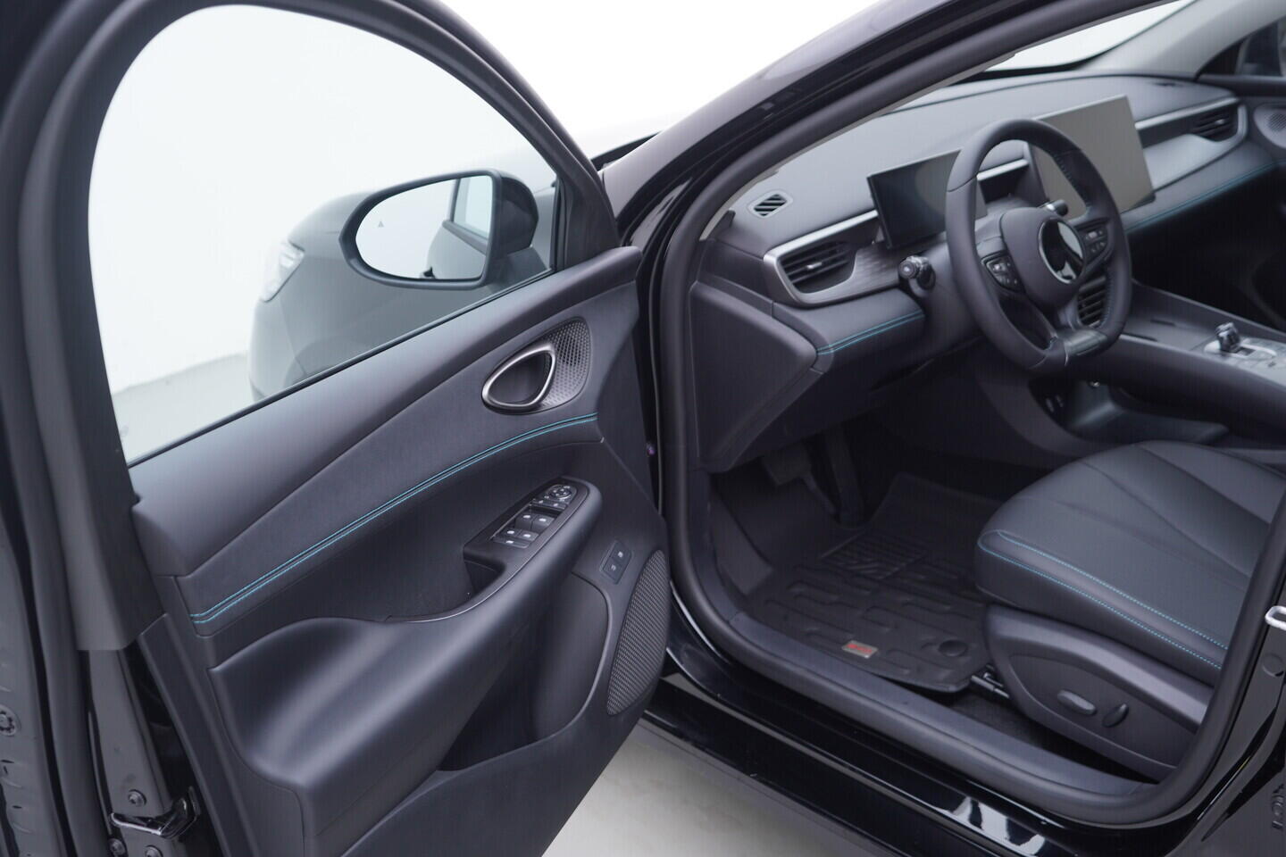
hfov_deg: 53.1
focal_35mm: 36
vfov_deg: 36.9
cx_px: 643
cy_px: 428
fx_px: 1286
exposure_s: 1/50
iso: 125
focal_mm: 24
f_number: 3.2
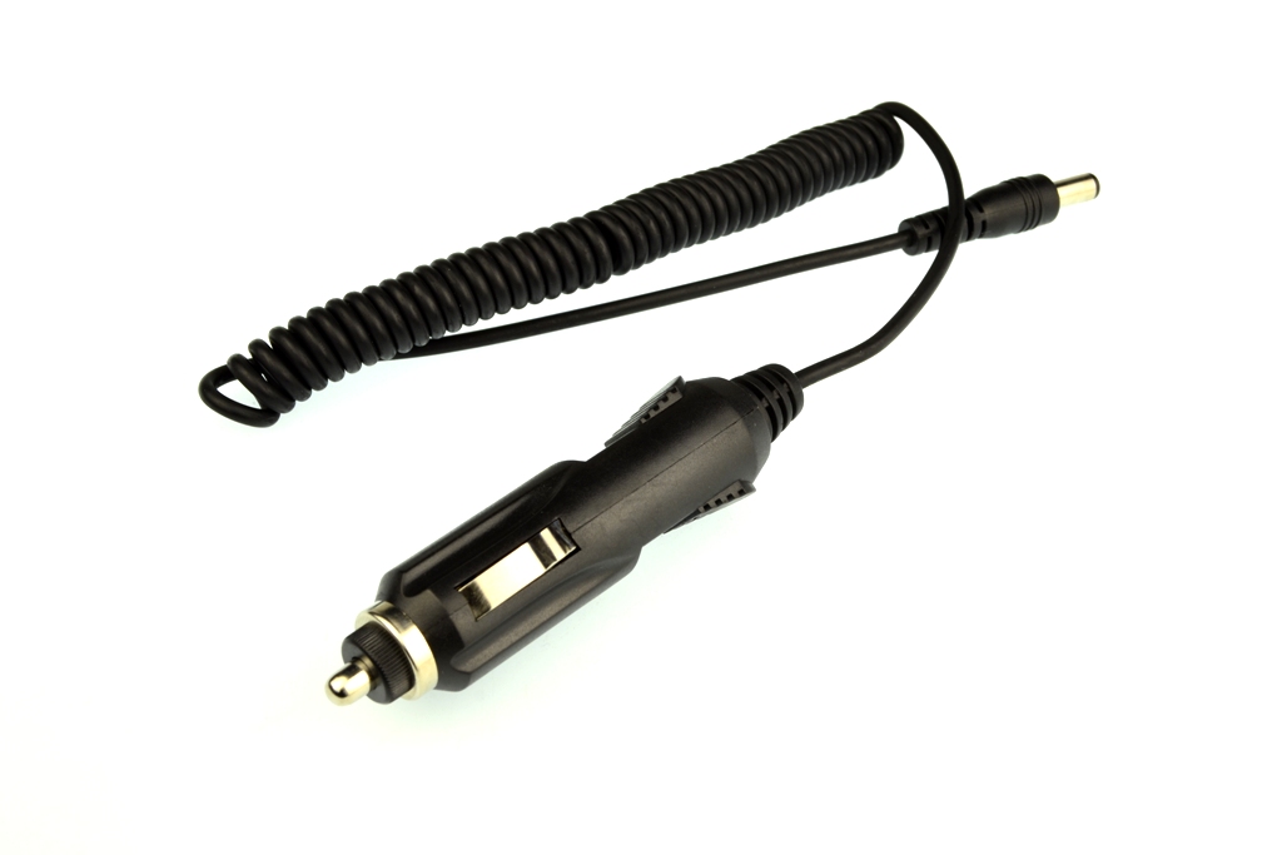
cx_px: 641
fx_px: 2030
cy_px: 428
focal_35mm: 57
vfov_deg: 23.8
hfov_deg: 35.0
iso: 100
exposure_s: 1/8
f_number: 16
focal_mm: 38
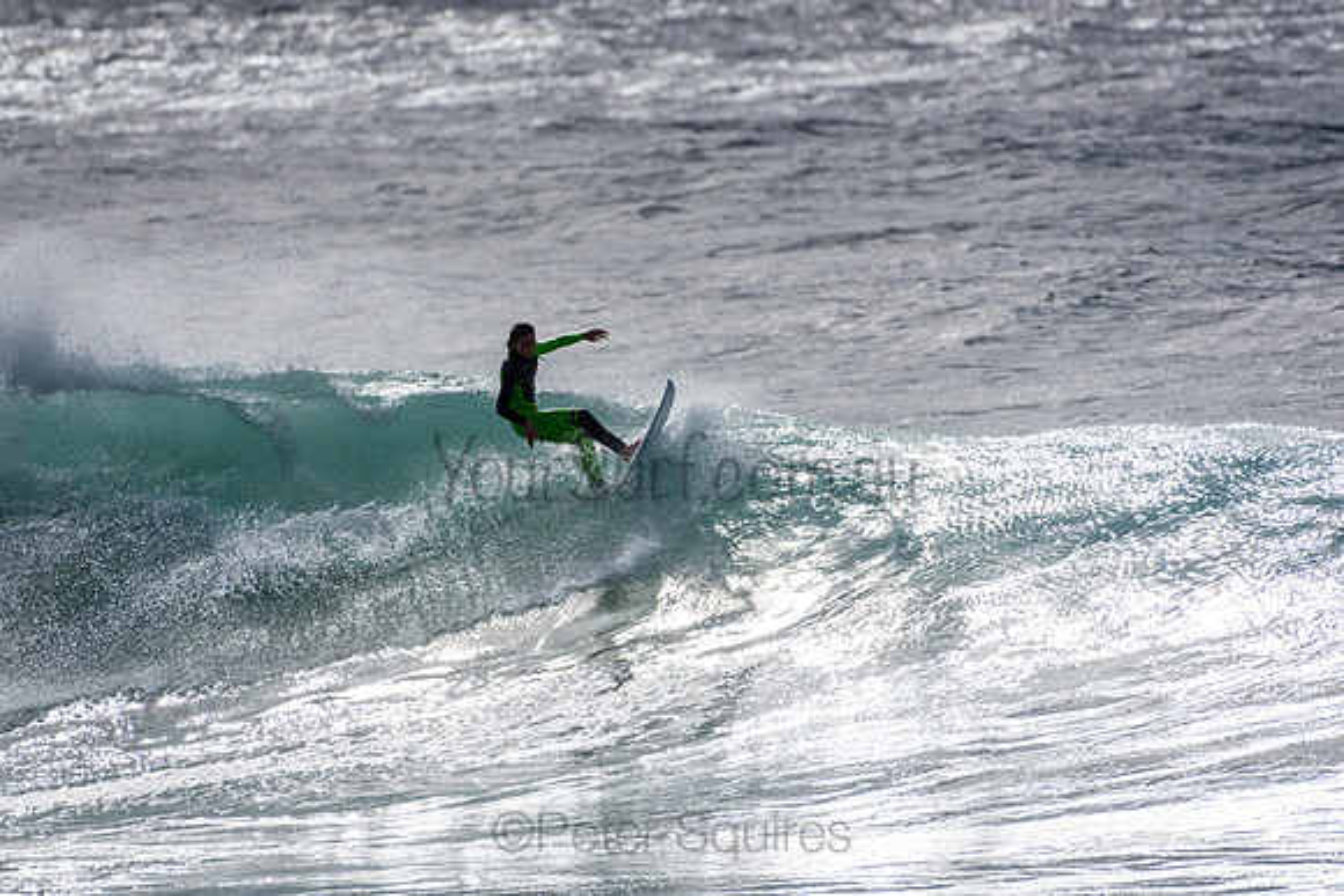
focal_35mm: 750
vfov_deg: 1.8
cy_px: 448
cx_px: 672
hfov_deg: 2.7
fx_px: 28005
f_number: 5.6
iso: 110
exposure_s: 1/2500
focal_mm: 500
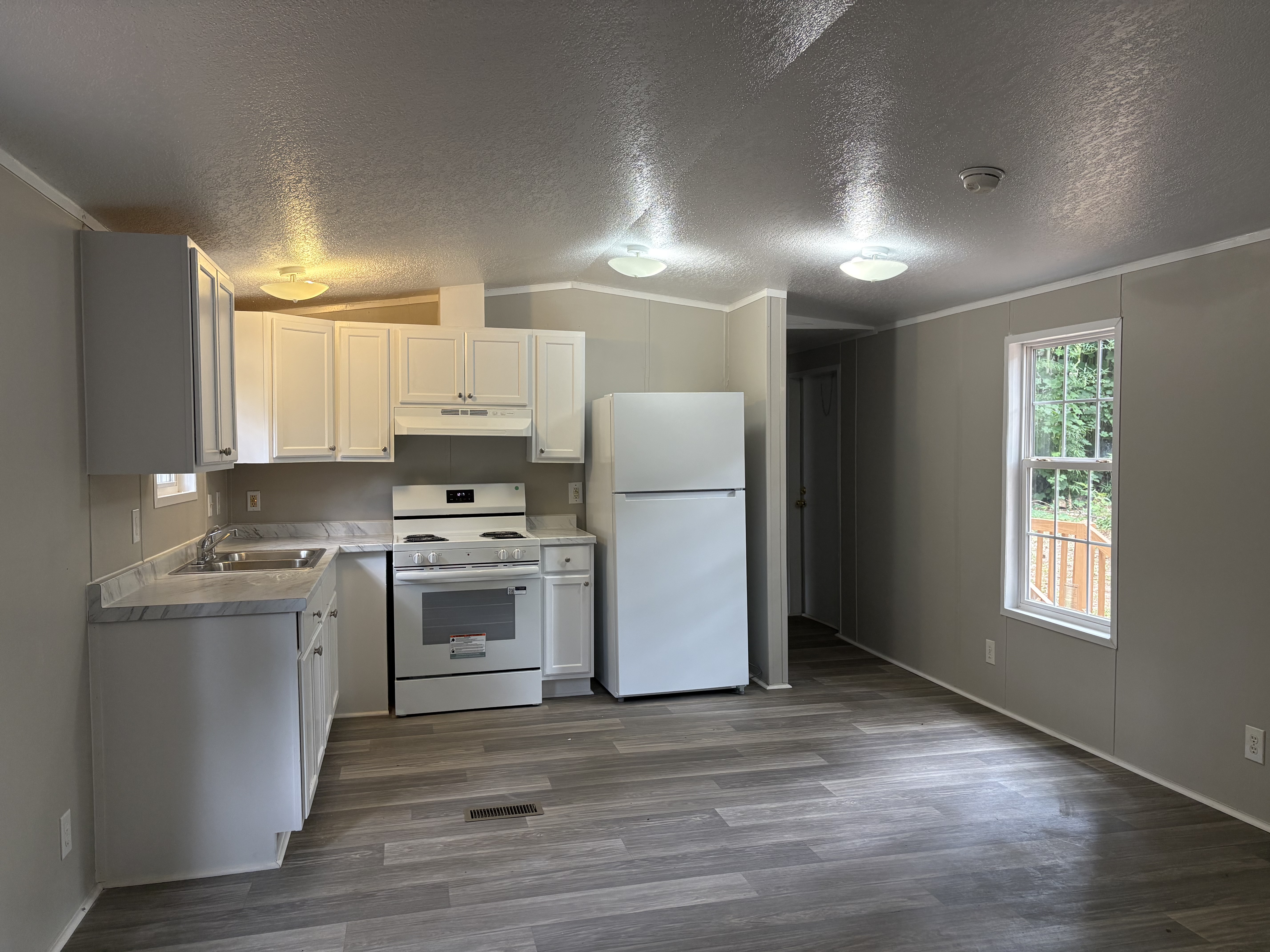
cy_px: 476
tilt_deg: -2.0
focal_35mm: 26
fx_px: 954
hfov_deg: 67.3
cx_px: 635
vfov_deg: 53.1
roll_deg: +0.7
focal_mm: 5.96
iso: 160
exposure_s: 1/120
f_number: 1.6
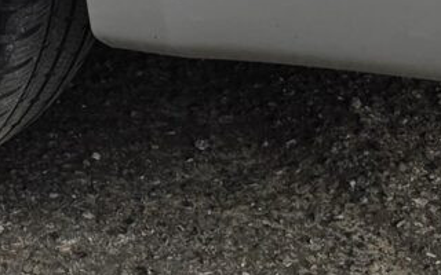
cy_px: -446
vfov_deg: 6.3
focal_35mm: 195
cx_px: -138
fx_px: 2344
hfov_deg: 10.5
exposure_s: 1/3092
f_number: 1.4
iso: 64
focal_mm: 6.5
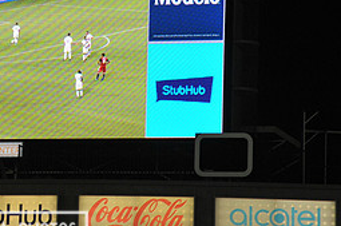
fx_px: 3876
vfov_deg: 3.3
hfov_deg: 5.0
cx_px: -7
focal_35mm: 410
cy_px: 28
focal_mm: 180
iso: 1600
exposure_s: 1/320
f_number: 9
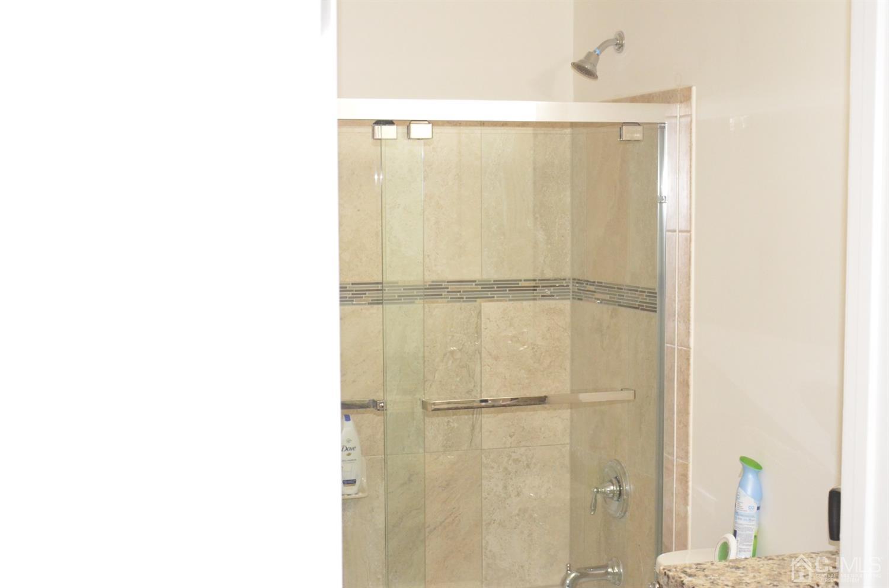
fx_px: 1404
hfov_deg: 35.1
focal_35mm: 57
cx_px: 444
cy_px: 294
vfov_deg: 23.7
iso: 4000
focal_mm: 38
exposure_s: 1/60
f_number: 7.1
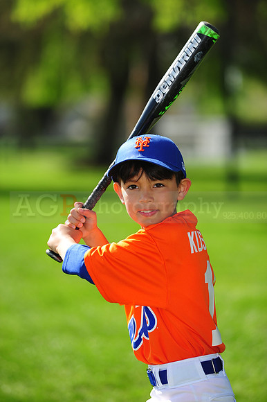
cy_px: 201
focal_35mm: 200
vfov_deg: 10.3
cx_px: 134
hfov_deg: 6.9
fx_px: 2227
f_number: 4.5
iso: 200
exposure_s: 1/800
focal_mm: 200
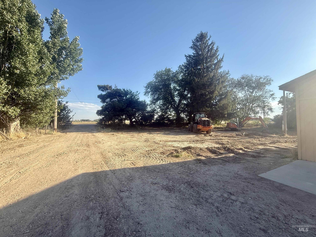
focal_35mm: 14
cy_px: 118
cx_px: 158
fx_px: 128
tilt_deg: +1.6
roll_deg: +0.3
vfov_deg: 85.7
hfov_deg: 102.1
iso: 50
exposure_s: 1/914
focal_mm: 2.22
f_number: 2.2
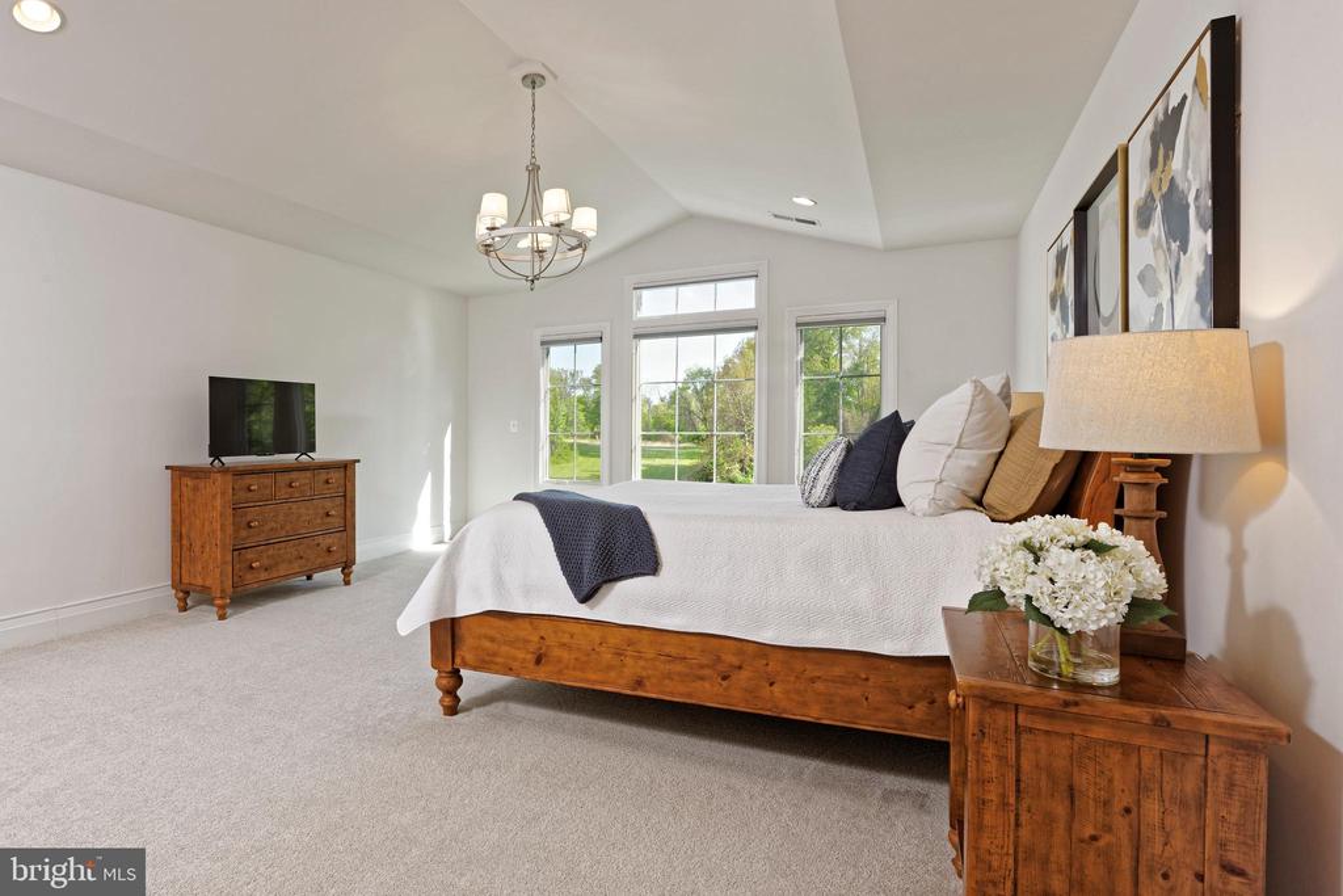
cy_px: 448
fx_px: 597
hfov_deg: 96.7
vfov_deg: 73.8
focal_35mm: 16
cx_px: 672
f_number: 14
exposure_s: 1/25
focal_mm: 16
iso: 200
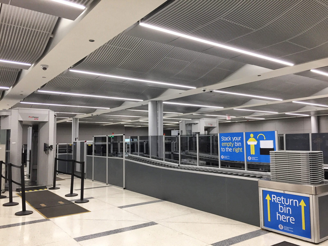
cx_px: 164
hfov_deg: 61.7
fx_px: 275
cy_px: 123
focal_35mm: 29
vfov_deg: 48.2
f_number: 2.2
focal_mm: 4.15
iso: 40
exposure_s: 1/30
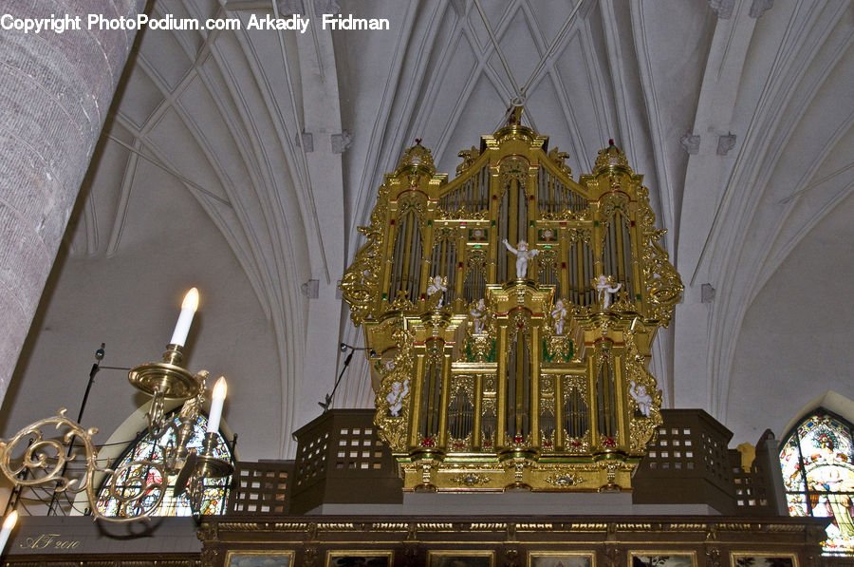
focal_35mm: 39
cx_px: 427
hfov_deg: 49.6
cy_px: 284
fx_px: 924
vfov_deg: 34.1
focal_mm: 26
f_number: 6.3
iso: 500
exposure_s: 1/60
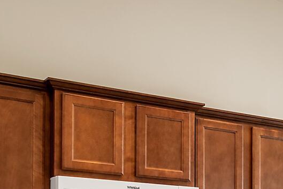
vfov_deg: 14.9
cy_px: 285
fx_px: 668
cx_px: 379
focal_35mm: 85
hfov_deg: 21.4
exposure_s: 1/2
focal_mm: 10
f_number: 8
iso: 100
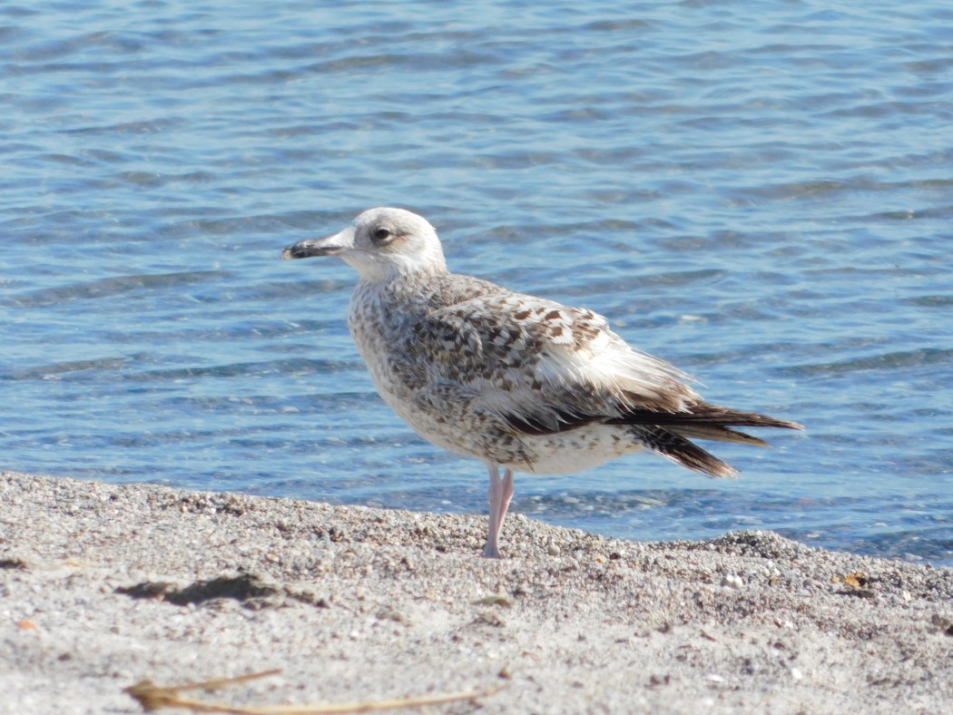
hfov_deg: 2.2
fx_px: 25169
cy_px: 358
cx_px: 476
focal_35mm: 914
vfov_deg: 1.6
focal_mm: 160
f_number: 6.5
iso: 125
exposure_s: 1/320
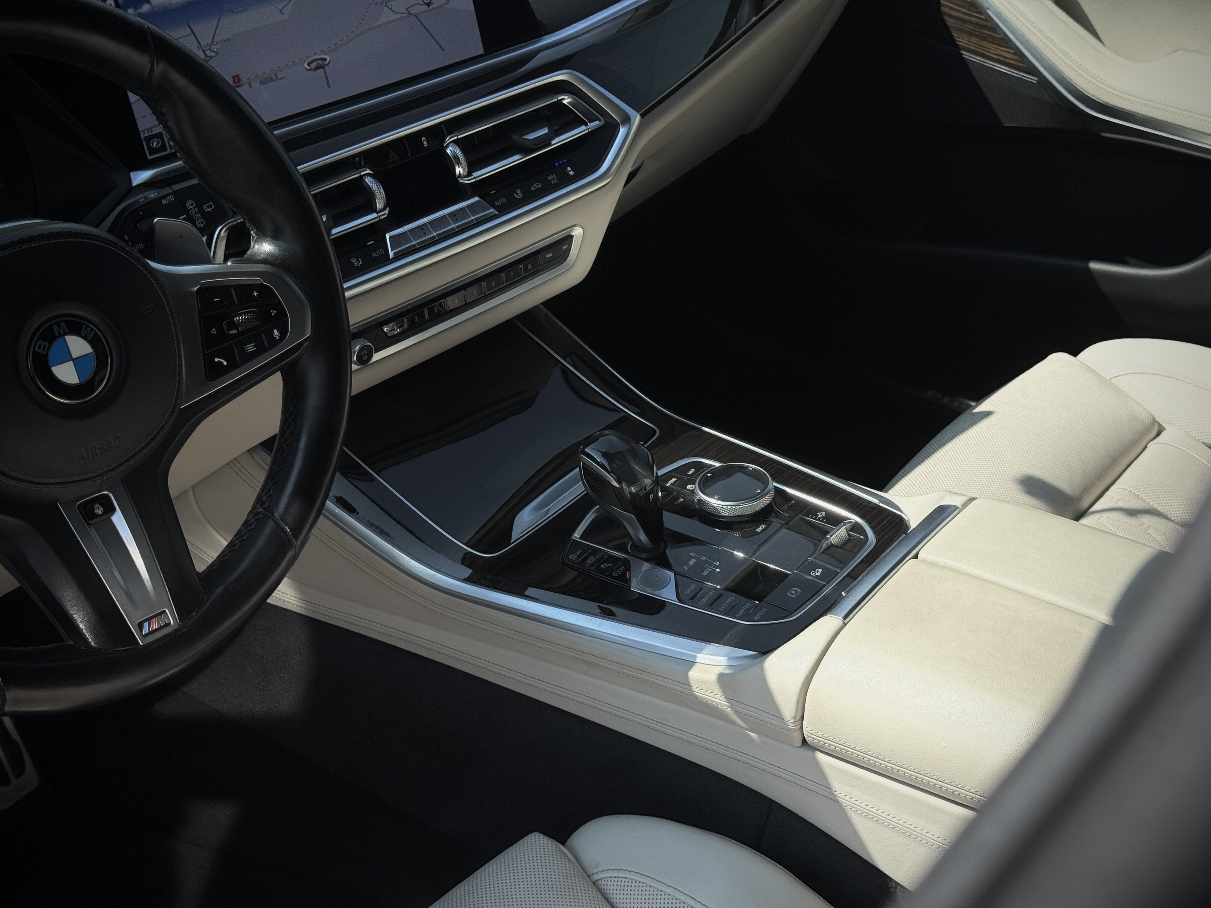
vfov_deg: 30.3
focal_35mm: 48
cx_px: 606
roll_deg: +0.1
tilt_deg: -36.8
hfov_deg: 39.7
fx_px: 1679
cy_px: 454
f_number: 1.78
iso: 64
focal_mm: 6.76
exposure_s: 1/3425
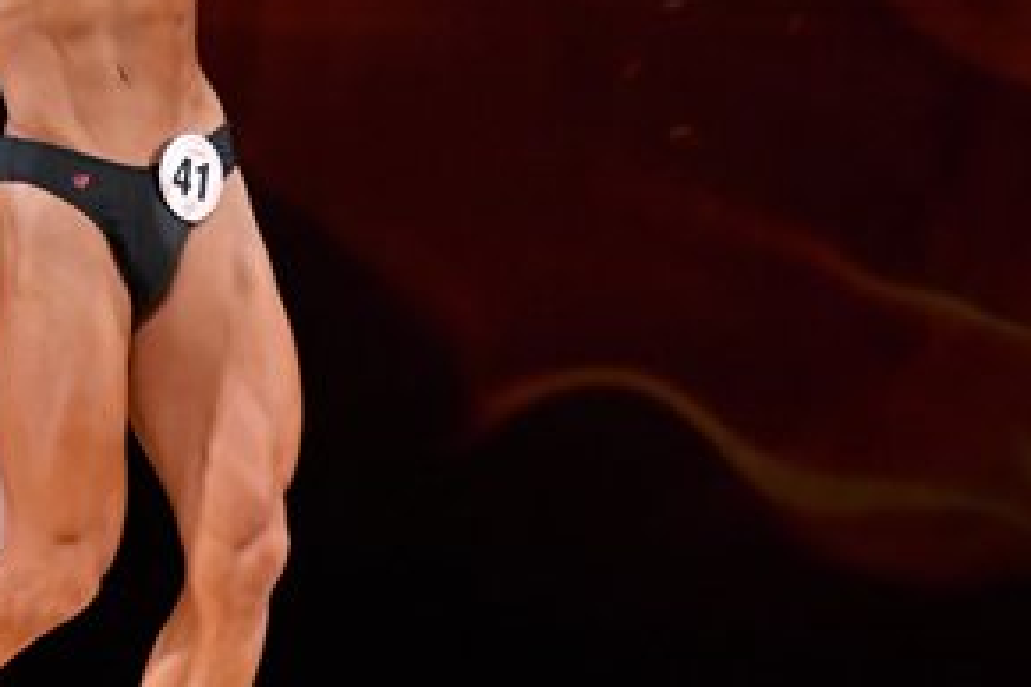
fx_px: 17153
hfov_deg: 3.4
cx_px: 30
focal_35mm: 599
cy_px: 212
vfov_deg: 2.3
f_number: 5.6
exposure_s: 1/400
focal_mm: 150
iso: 4000
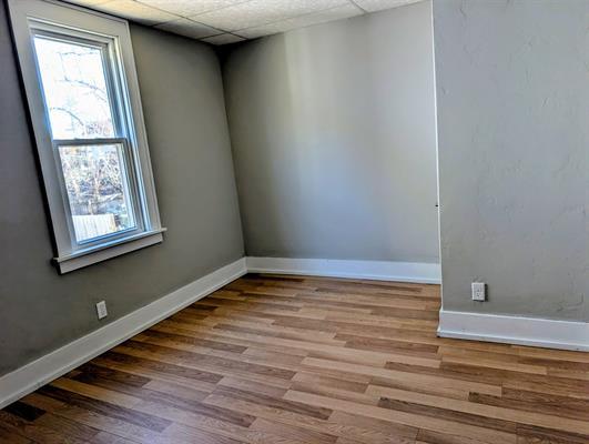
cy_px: 222
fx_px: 409
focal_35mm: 24
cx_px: 294
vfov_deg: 57.0
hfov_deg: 71.5
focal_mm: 6.9
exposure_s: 1/54.9
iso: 39
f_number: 1.68
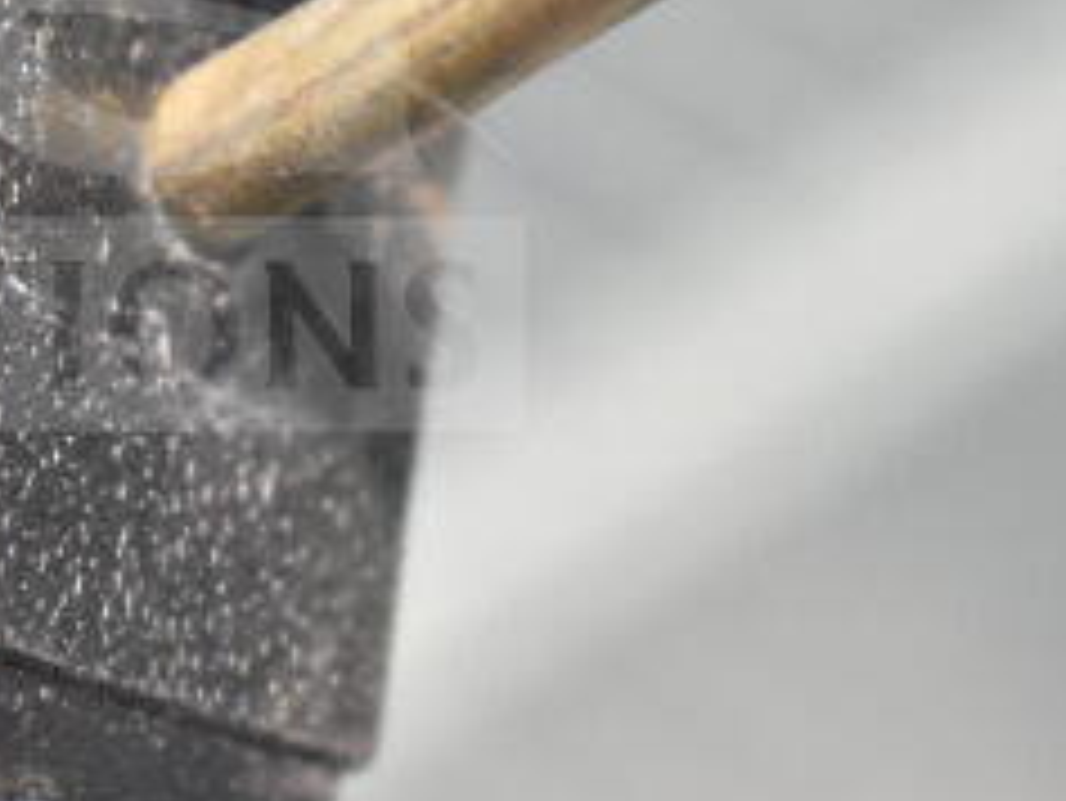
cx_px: 18
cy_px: 74
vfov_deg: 7.3
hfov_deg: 9.6
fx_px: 6293
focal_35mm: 204
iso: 9000
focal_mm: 55
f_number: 5.6
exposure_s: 1/100
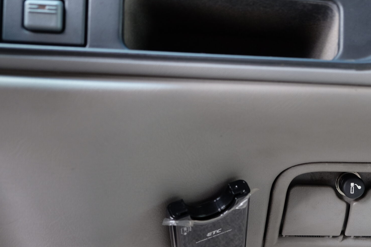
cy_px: 166
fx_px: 556
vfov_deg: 24.9
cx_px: 298
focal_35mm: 54
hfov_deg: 35.7
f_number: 3.2
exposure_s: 1/15
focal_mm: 20.5
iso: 400
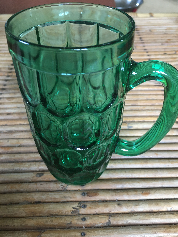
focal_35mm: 30
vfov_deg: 60.0
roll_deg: -1.2
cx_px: 90
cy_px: 115
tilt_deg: -43.5
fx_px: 206
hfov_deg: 46.8
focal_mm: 4.15
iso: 125
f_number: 2.2
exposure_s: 1/33
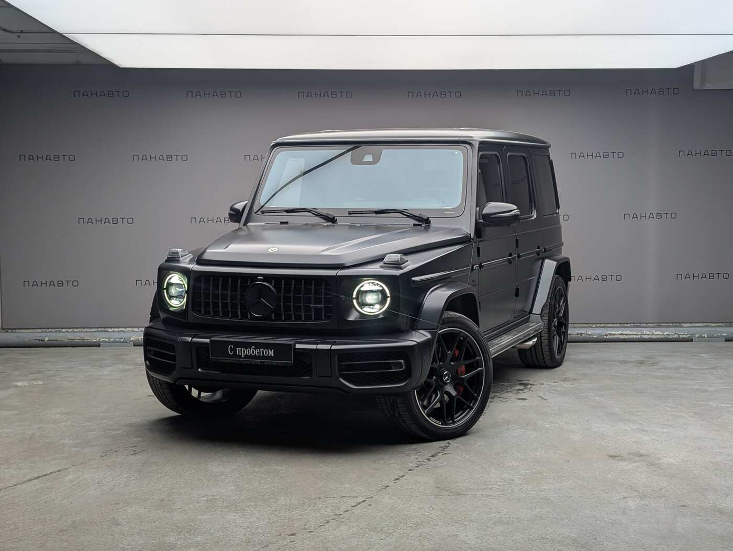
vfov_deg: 29.7
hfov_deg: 38.9
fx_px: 1039
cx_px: 366
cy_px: 276
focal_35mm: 49
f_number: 1.68
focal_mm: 6.9
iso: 37
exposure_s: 1/300
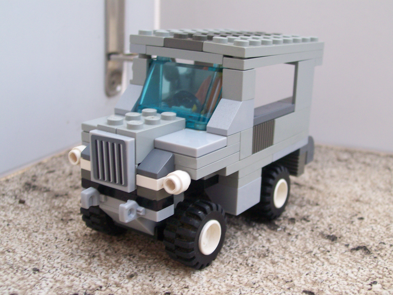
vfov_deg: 32.2
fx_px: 511
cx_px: 196
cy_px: 148
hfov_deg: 42.1
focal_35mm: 45
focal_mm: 7.6
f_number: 3
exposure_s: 1/42
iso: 117
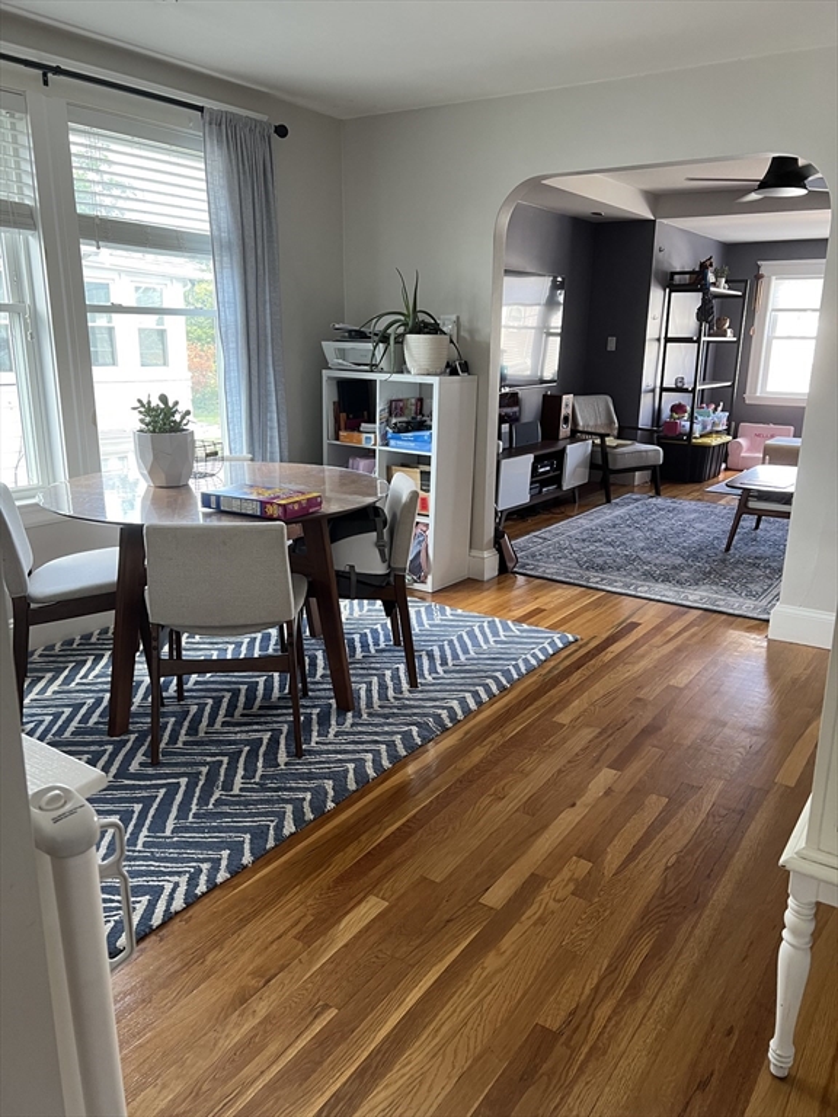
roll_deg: -0.6
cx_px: 419
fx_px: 839
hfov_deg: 53.1
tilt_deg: -15.4
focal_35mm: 26
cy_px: 558
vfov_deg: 67.3
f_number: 1.5
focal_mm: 5.7
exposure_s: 1/77
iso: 125
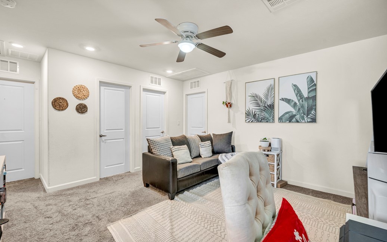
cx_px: 184
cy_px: 121
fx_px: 158
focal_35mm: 15
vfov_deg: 74.8
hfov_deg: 101.4
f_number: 8
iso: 320
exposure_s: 1/15
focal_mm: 14
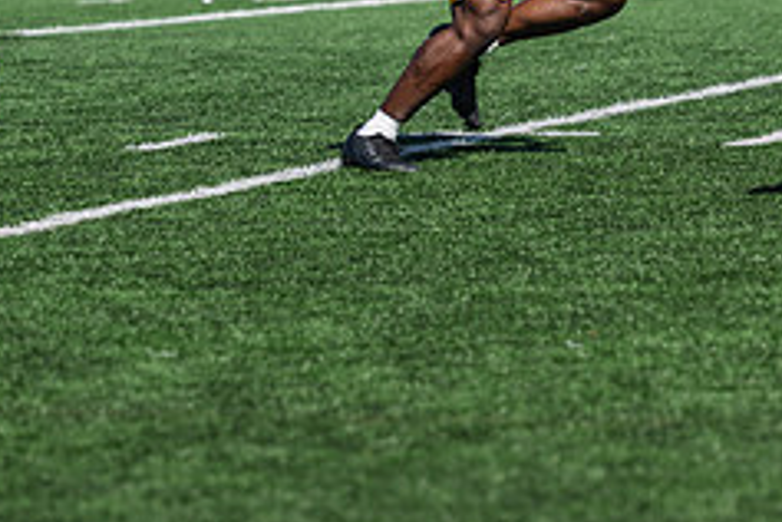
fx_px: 7428
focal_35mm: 342
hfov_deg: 6.0
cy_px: -35
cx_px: 432
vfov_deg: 4.0
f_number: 3.2
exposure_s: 1/800
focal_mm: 140
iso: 80
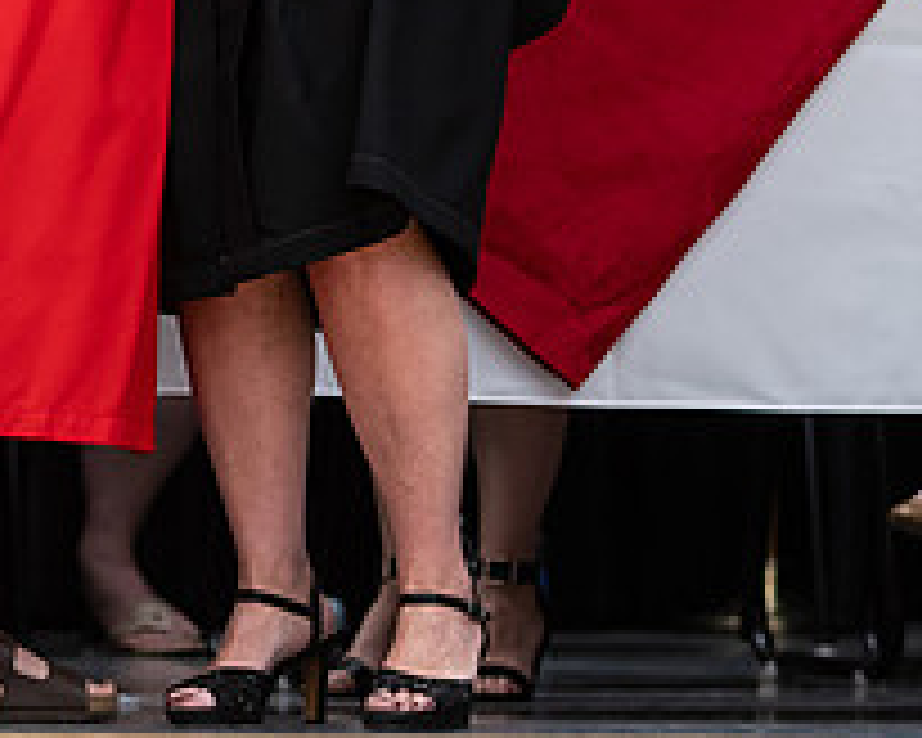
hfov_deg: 5.7
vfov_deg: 4.6
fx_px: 9196
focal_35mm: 337
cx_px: -91
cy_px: -253
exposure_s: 1/200
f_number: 2.8
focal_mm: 85
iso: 1000
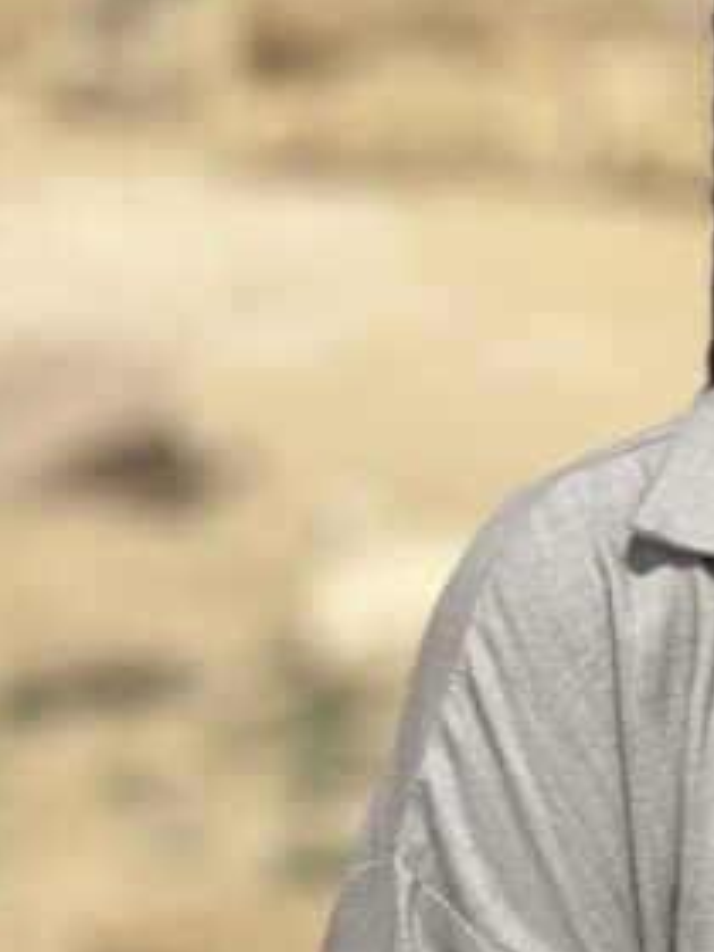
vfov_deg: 6.9
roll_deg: -2.9
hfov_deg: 5.2
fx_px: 7755
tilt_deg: +0.5
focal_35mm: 282
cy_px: -476
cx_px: 1074
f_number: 2.8
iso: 32
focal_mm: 9
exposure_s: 1/821
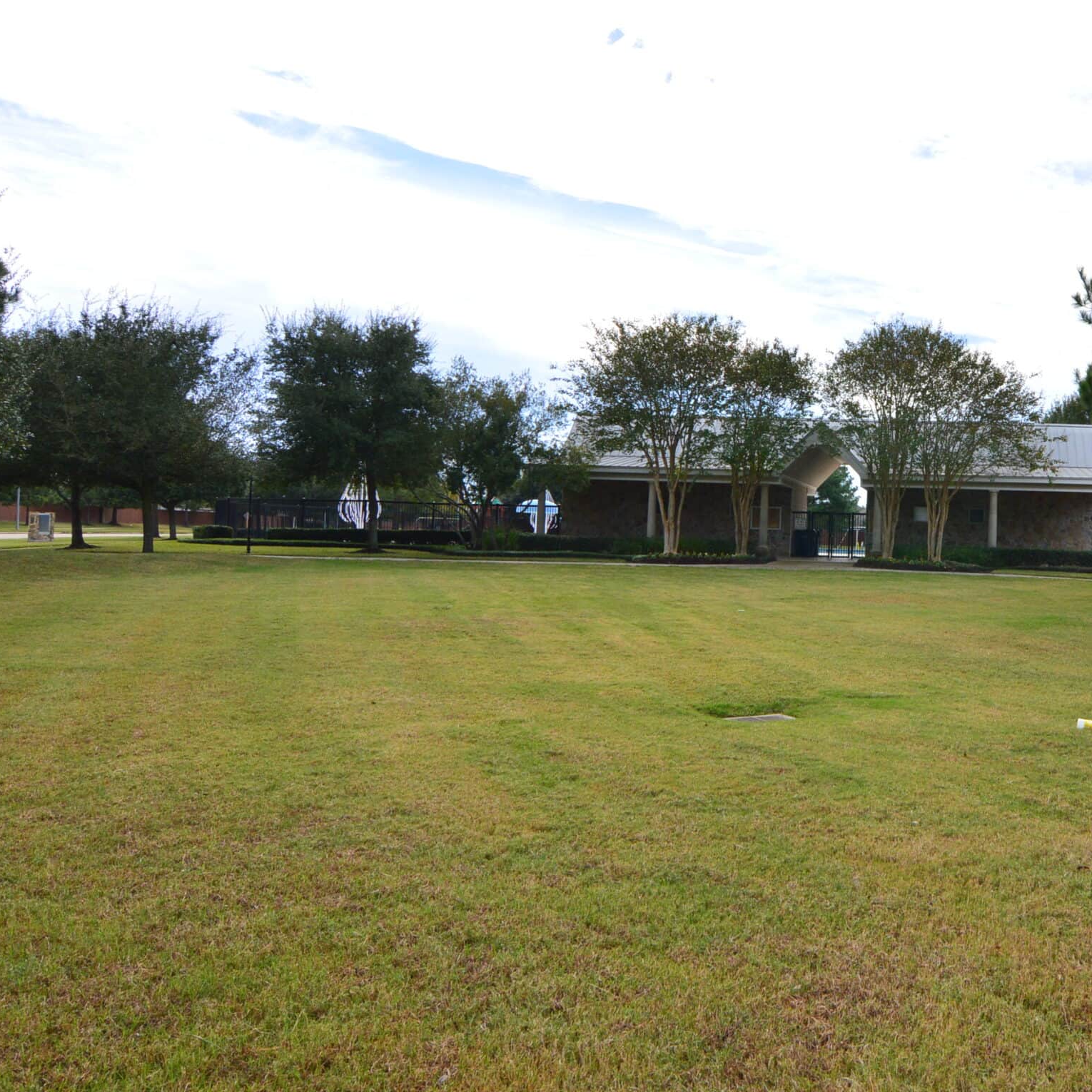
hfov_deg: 53.9
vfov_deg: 57.8
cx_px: 876
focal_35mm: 28
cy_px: 512
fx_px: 989
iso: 400
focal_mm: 13
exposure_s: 1/400
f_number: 11
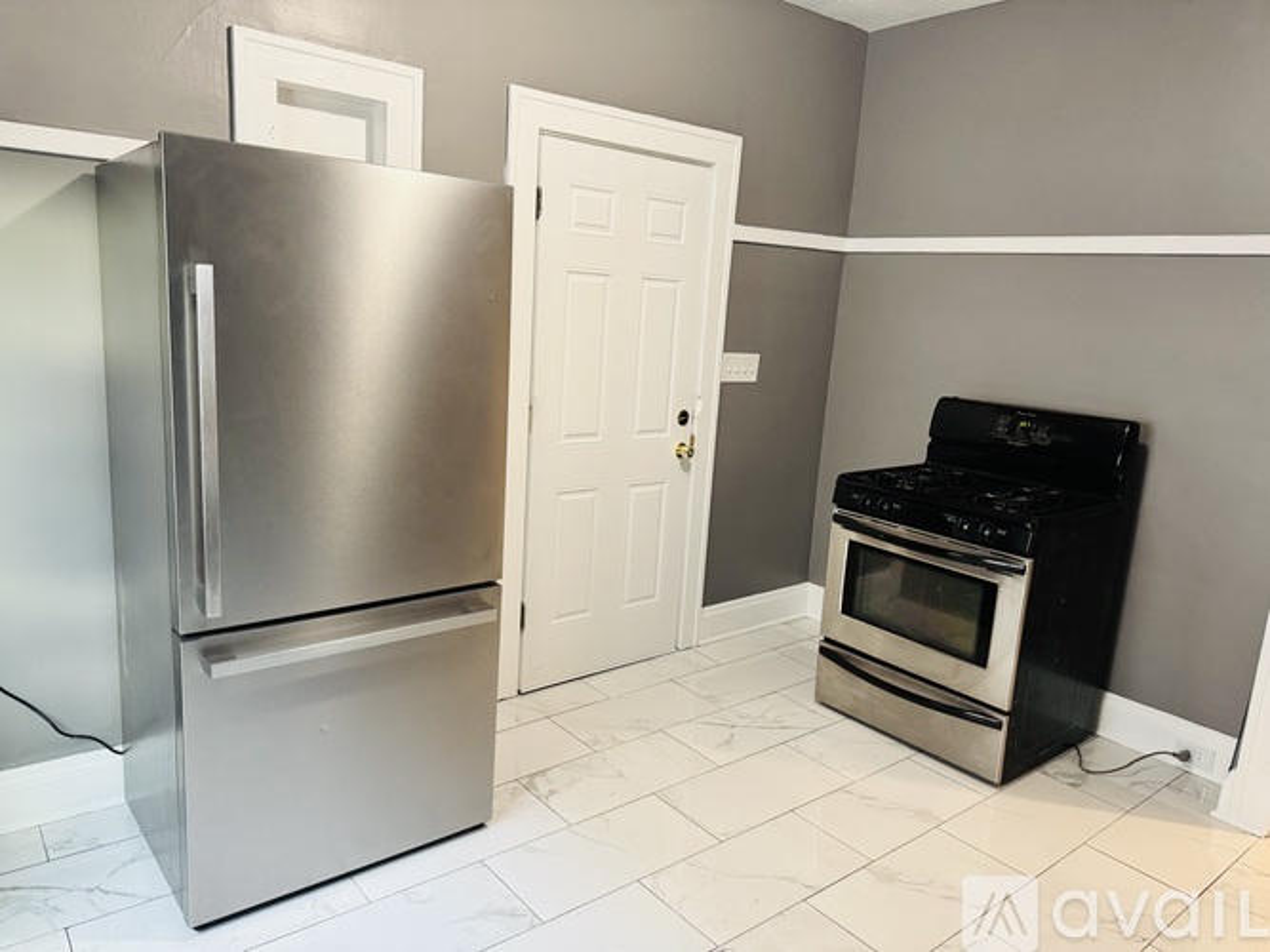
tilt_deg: -12.4
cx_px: 635
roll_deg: -4.0
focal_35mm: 24
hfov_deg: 71.6
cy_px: 476
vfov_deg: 56.8
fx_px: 880
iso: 500
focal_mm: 6.76
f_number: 1.78
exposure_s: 1/60
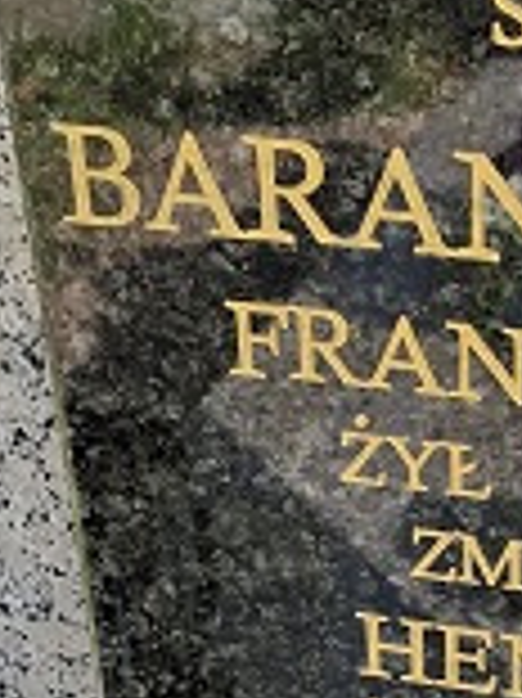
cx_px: 432
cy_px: 509
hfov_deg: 15.4
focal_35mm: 95
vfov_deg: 20.5
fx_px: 1913
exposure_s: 1/513
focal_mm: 5.54
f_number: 1.8
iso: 50
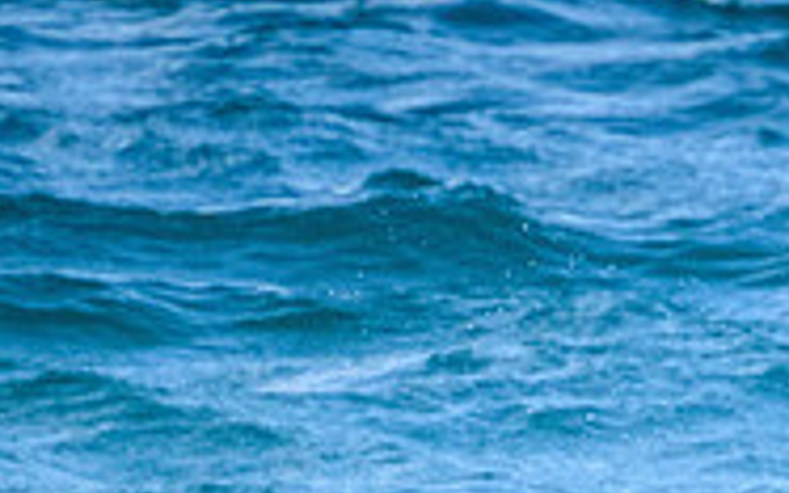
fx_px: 58441
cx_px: 1022
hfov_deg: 0.8
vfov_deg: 0.5
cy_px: 756
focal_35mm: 2717
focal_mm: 800
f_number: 11
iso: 4000
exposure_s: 1/2000
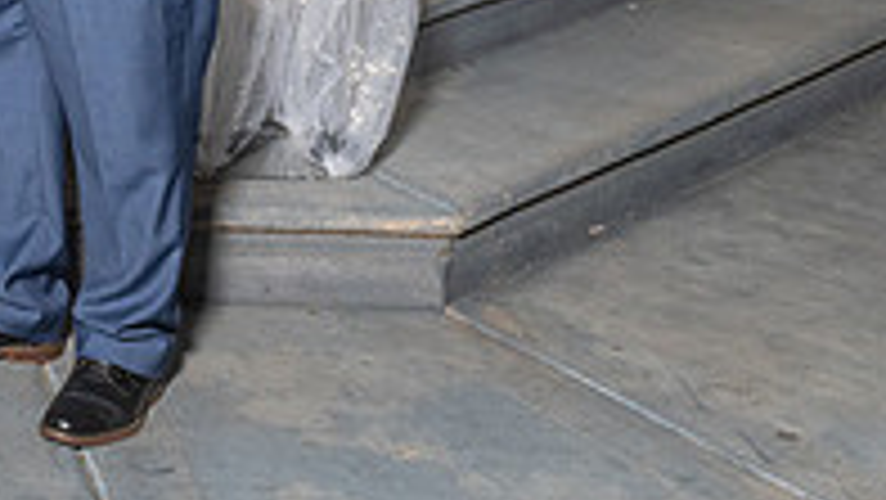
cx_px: -579
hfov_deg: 17.4
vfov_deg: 11.2
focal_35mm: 106
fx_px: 2491
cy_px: -132
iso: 640
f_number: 4.5
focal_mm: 24
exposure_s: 1/200
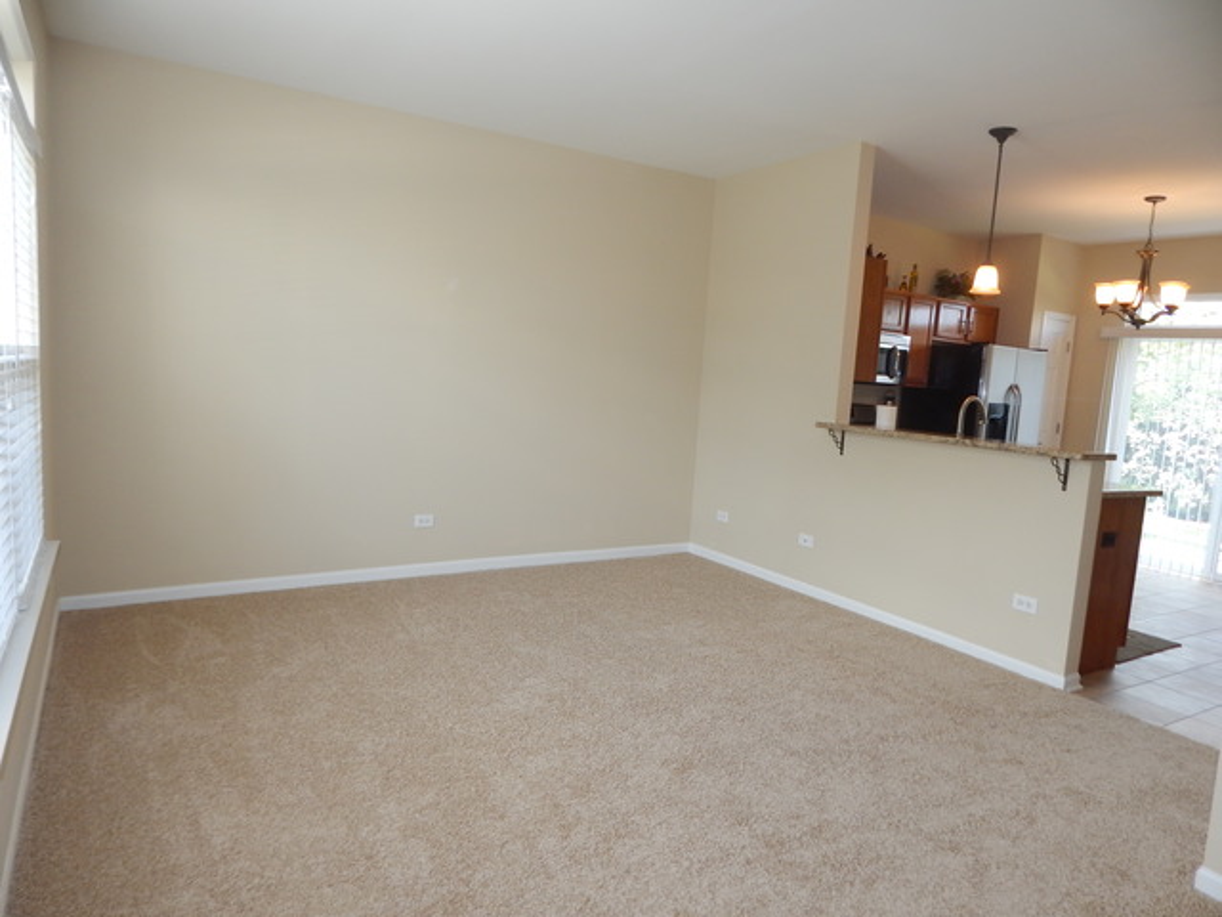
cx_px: 611
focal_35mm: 22
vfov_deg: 61.1
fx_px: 777
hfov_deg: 76.4
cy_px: 458
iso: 125
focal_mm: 4
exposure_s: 1/60
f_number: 3
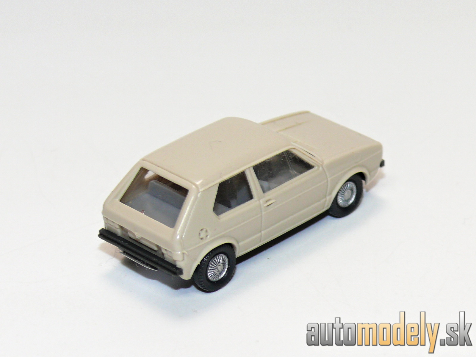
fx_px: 2008
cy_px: 178
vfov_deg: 10.2
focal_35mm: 146
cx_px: 238
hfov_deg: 13.5
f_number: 4
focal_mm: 17.4
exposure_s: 1/30
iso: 100
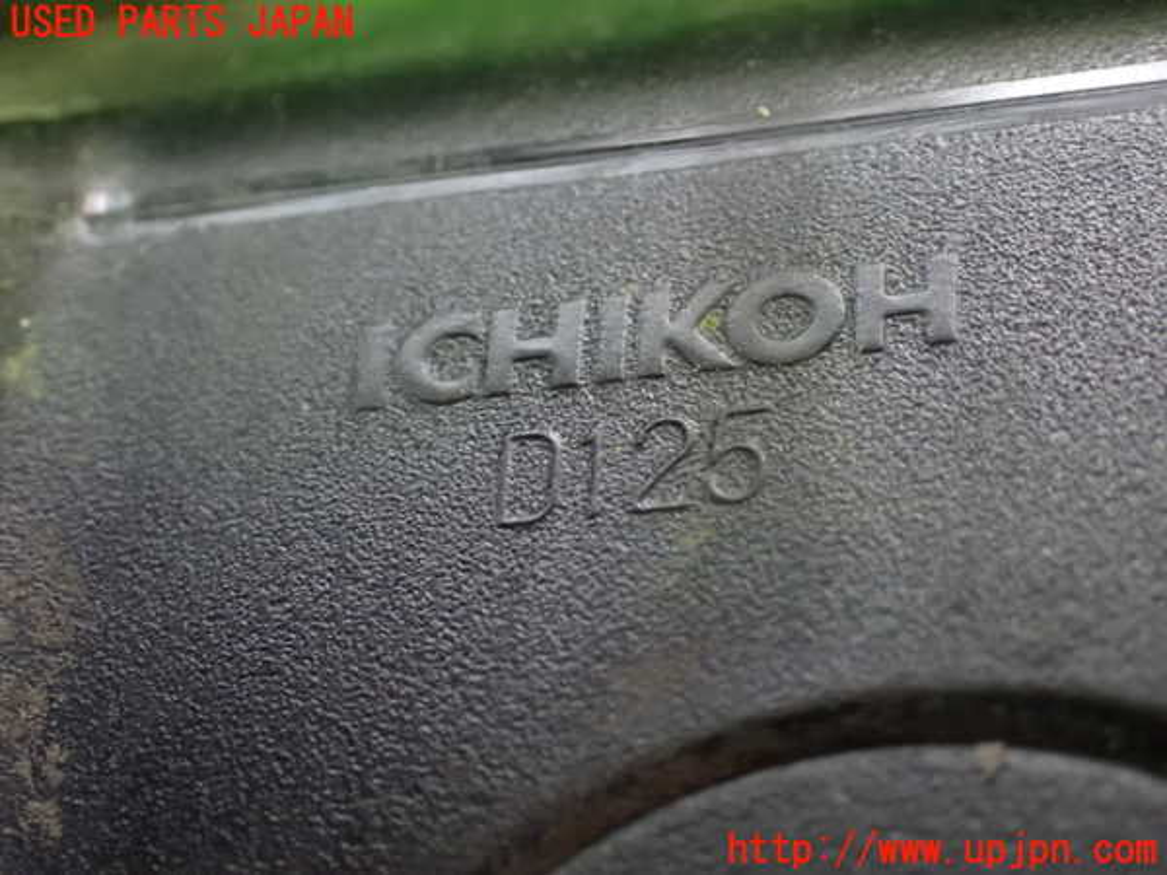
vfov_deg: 18.0
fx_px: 2764
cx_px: 584
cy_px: 438
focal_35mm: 82
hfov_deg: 23.8
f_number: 4.3
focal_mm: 14.62
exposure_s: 1/15
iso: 1600
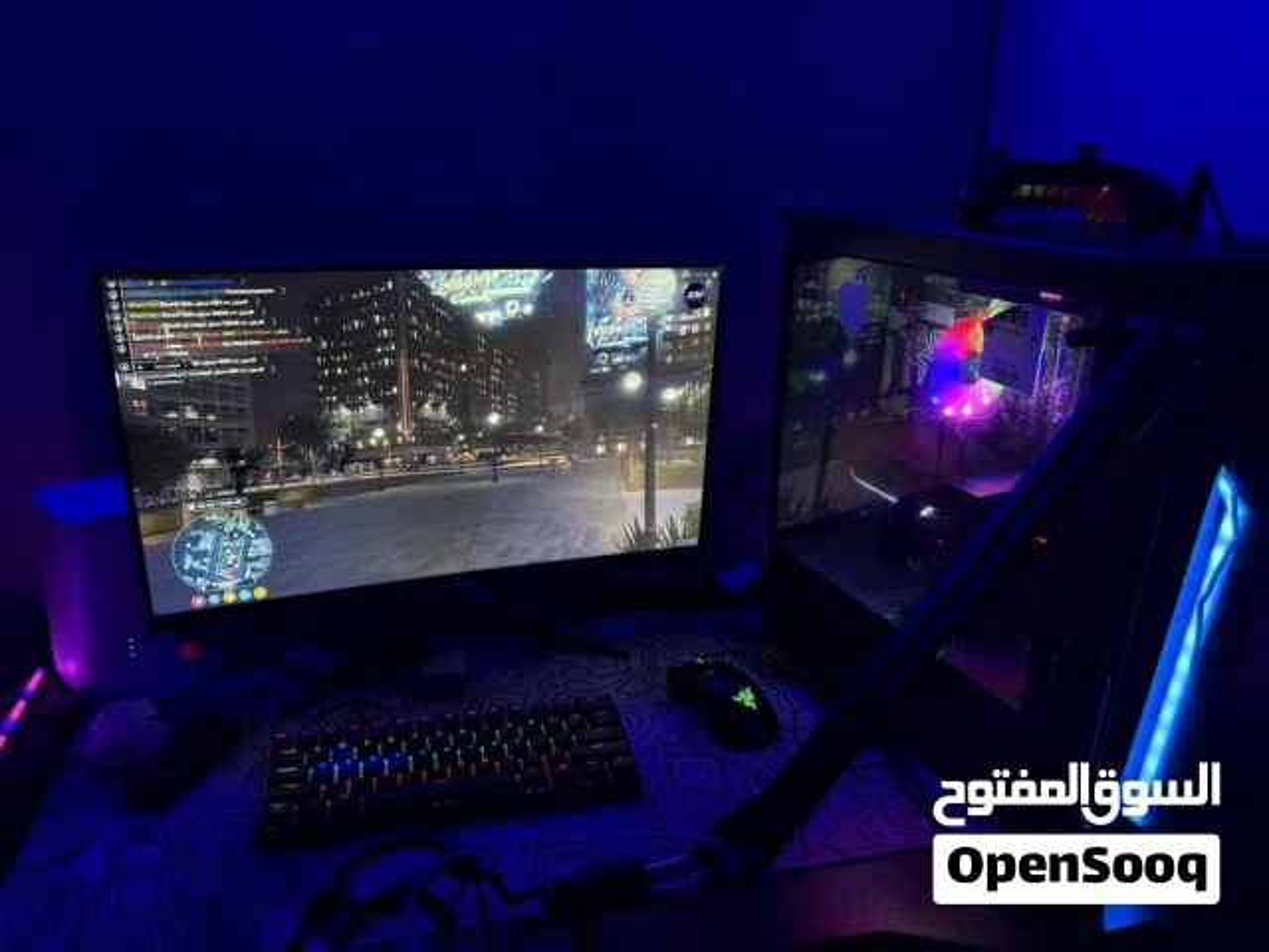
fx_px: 953
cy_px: 476
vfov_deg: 53.1
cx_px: 634
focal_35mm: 26
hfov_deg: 67.3
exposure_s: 1/58
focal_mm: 5.96
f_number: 1.6
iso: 320
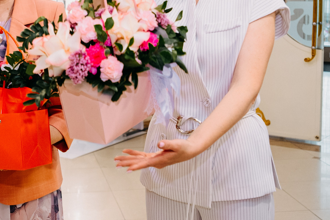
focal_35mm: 74
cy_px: 61
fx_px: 678
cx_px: 102
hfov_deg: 27.1
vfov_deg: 18.3
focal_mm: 24.5
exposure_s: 1/125
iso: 1000
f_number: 3.2
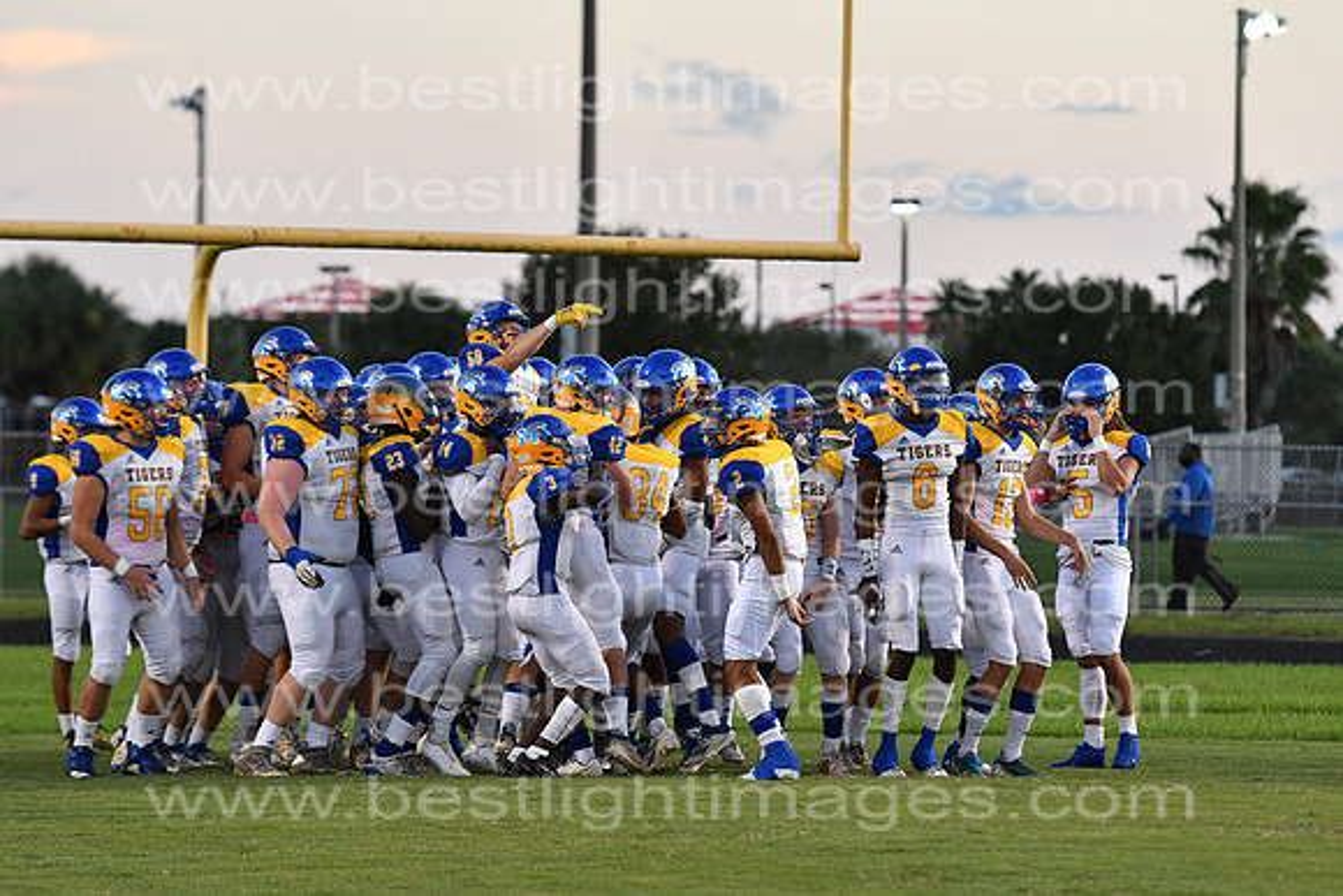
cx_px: 672
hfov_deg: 10.2
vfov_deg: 6.8
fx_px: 7556
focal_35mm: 202
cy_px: 448
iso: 1600
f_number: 4
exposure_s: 1/800
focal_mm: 135
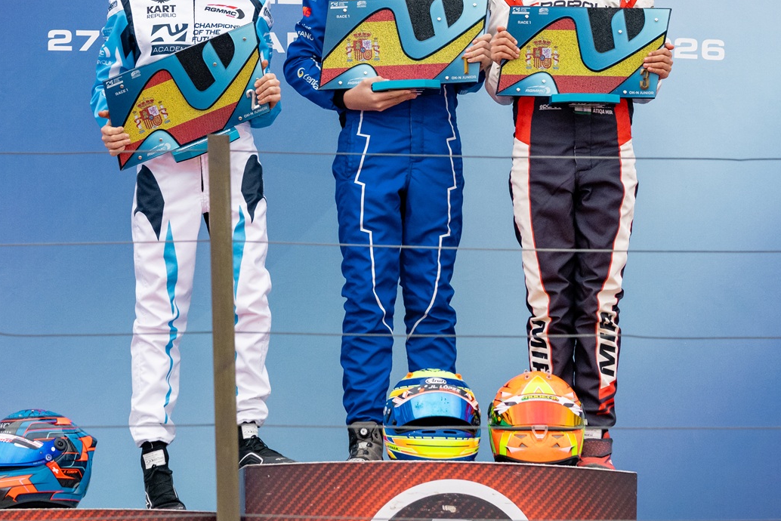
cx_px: 331
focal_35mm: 359
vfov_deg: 3.8
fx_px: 7790
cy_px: 133
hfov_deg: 5.7
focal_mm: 180
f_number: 4.8
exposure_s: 1/1600
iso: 2000
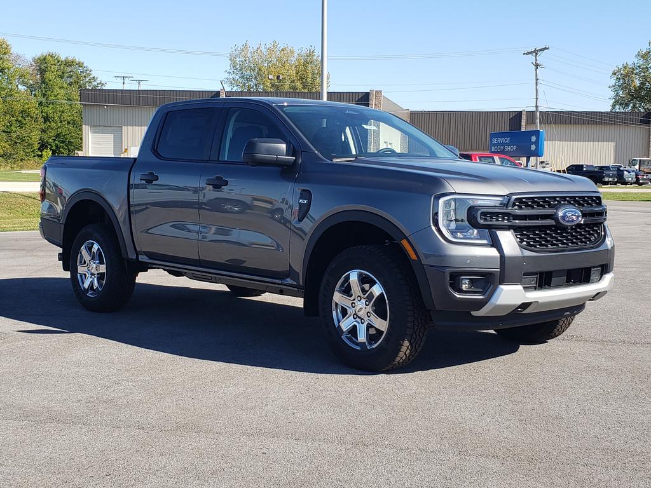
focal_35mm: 26
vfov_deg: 53.1
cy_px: 244
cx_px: 326
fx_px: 489
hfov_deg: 67.3
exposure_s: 1/792
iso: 50
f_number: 2.4
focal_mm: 4.3
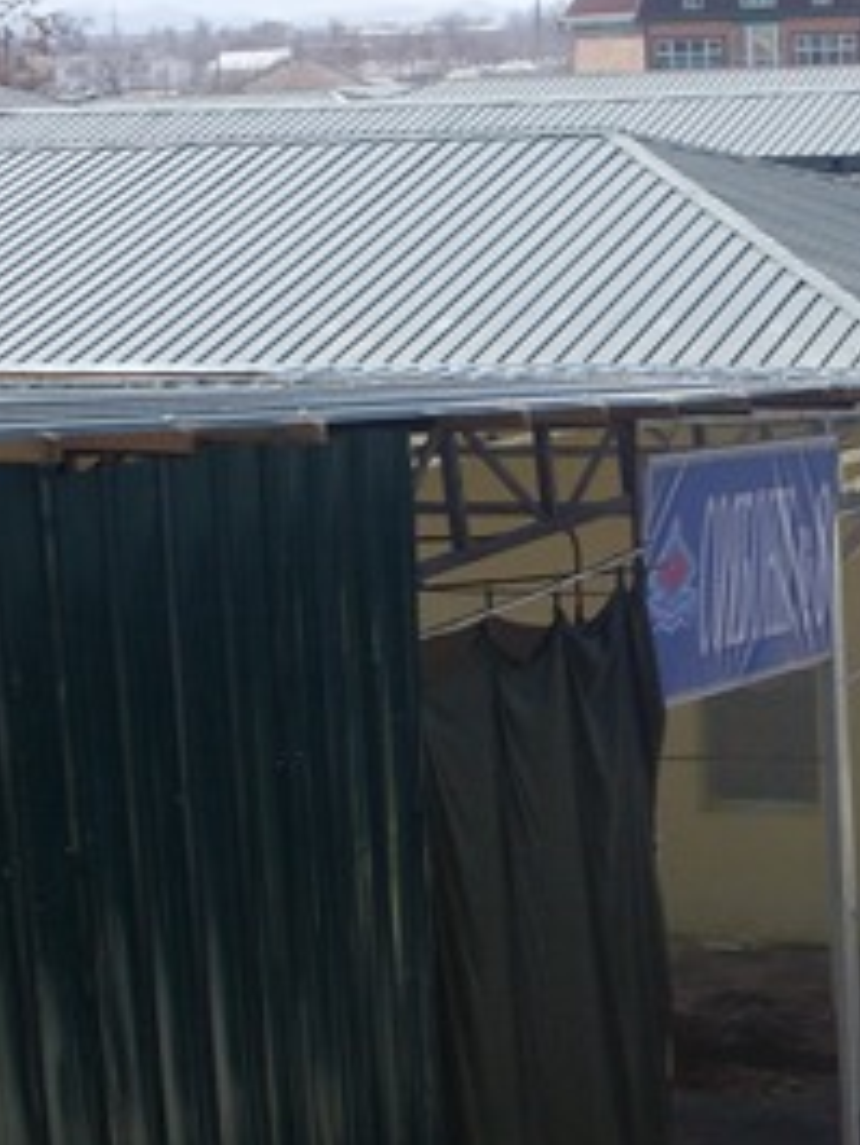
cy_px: 575
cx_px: 1154
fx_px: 2846
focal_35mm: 86
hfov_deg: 16.2
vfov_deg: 22.7
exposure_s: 1/180
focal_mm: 6.3
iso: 80
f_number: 8.4
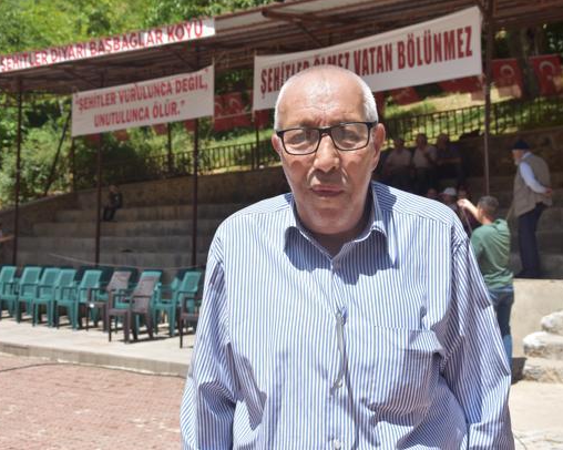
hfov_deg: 32.5
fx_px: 966
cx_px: 272
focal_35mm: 58
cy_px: 225
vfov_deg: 26.2
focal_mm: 34
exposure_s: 1/500
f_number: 8
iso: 200
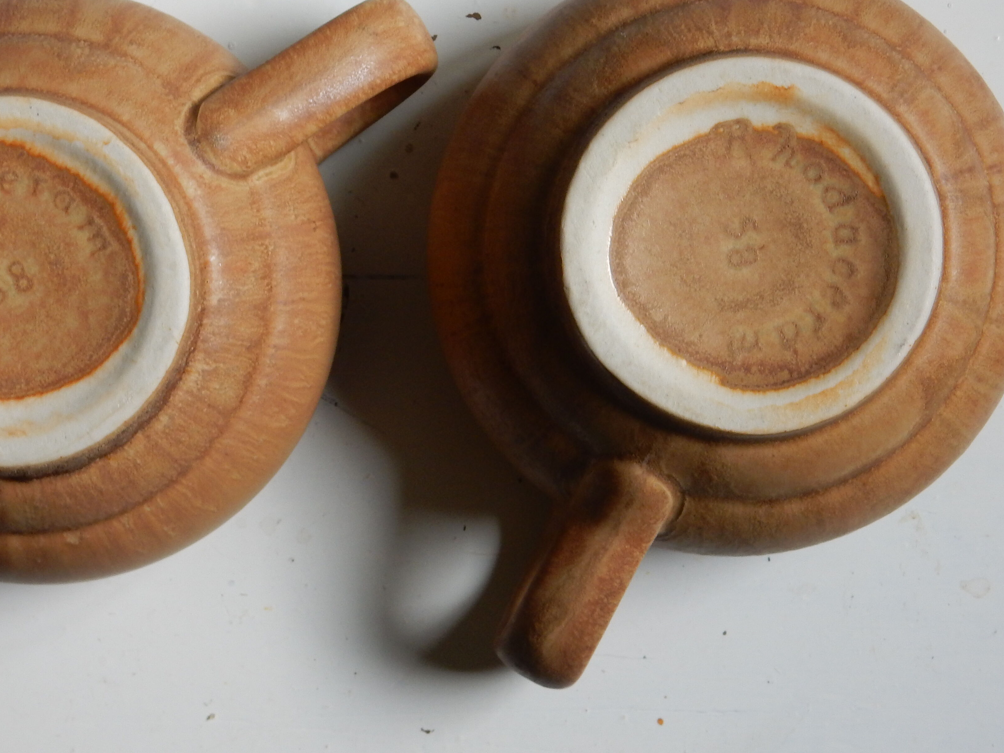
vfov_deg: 14.6
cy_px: 264
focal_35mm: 101
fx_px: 2929
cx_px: 395
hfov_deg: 19.4
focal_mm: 12.6
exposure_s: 1/30
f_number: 4.8
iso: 125
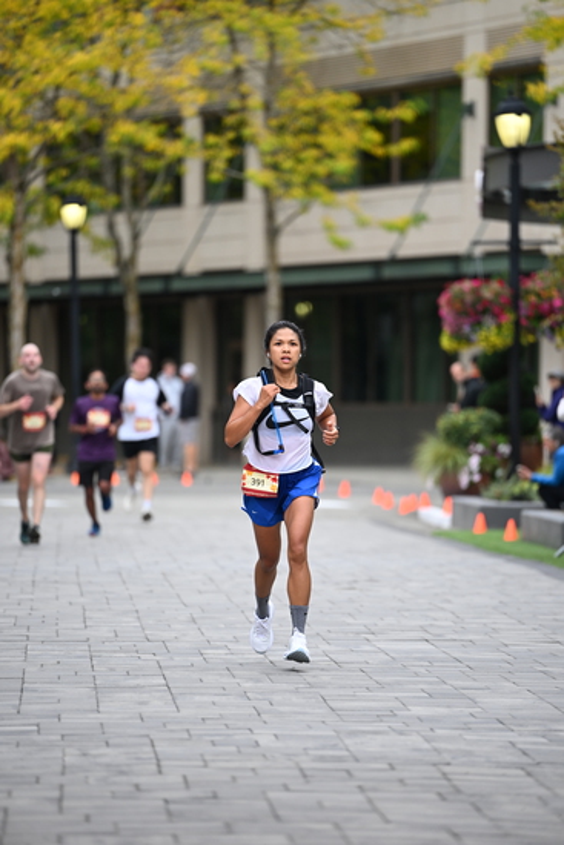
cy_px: 422
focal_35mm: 200
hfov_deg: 6.9
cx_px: 282
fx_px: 4697
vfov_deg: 10.3
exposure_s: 1/2000
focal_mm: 200
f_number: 2.8
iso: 640
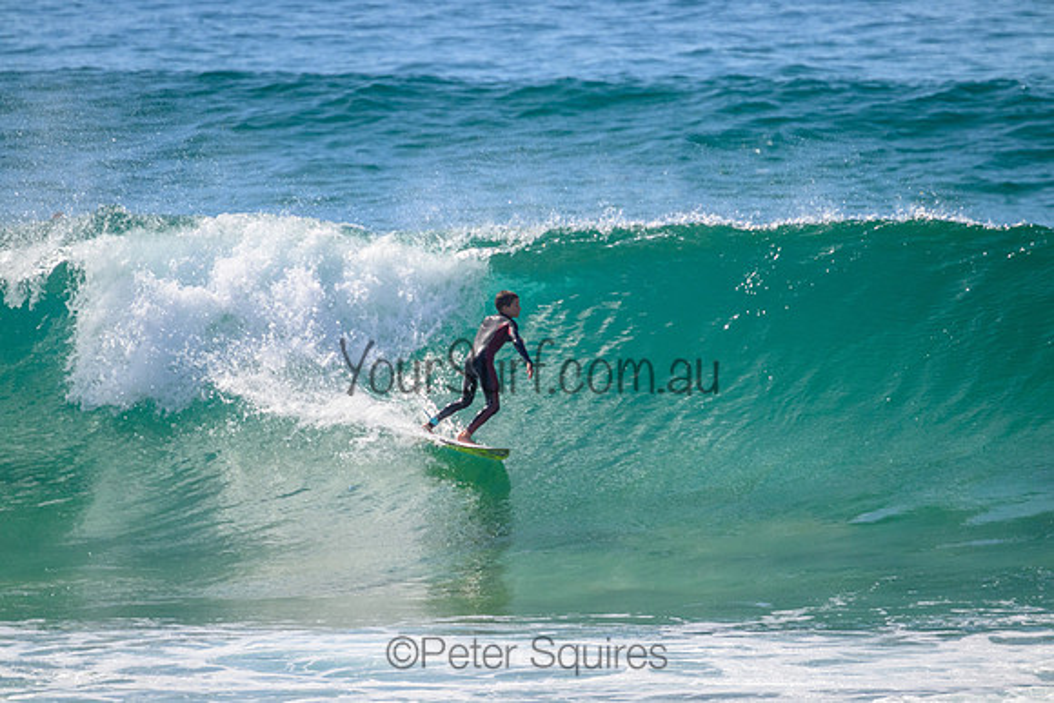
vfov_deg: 1.7
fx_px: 23427
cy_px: 352
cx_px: 527
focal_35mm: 800
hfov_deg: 2.6
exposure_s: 1/2000
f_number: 11
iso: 1250
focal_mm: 800
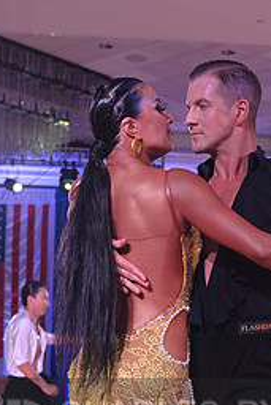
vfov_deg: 22.5
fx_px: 970
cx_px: 158
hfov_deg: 15.9
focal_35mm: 86
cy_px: 432
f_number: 5
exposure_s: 1/320
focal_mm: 38
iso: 2500
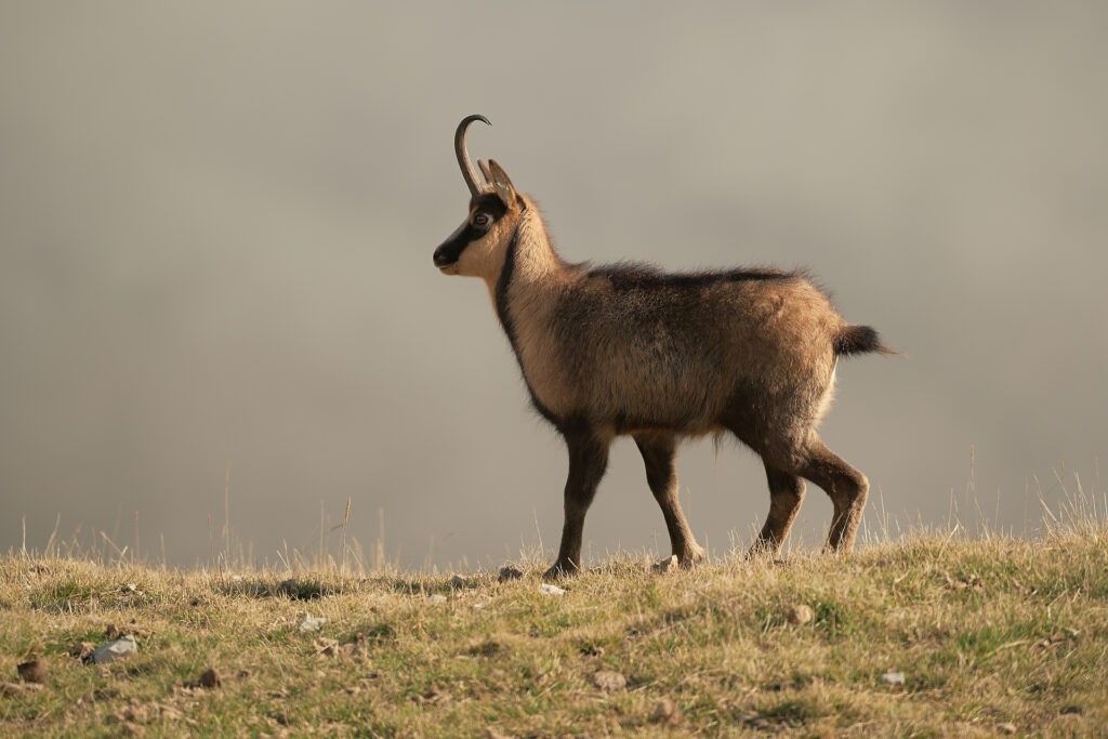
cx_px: 554
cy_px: 370
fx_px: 18468
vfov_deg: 2.3
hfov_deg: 3.4
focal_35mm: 600
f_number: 6.3
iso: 400
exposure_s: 1/1250
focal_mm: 600
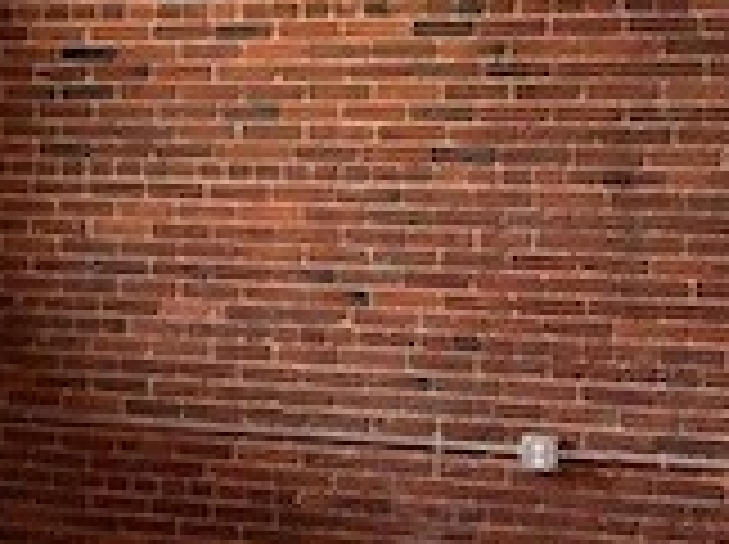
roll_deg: -0.3
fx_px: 1998
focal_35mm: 95
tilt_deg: -4.0
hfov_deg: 20.1
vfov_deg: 15.5
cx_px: 27
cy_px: 175
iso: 160
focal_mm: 6.86
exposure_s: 1/60
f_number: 1.78
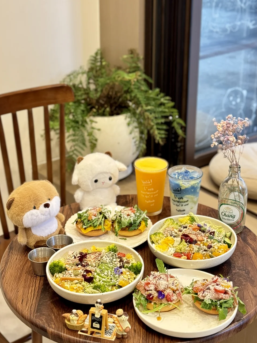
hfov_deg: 27.0
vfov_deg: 35.5
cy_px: 176
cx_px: 121
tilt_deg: -22.8
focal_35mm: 54
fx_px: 535
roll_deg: +1.1
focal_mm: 6.76
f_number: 1.78
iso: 200
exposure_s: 1/33
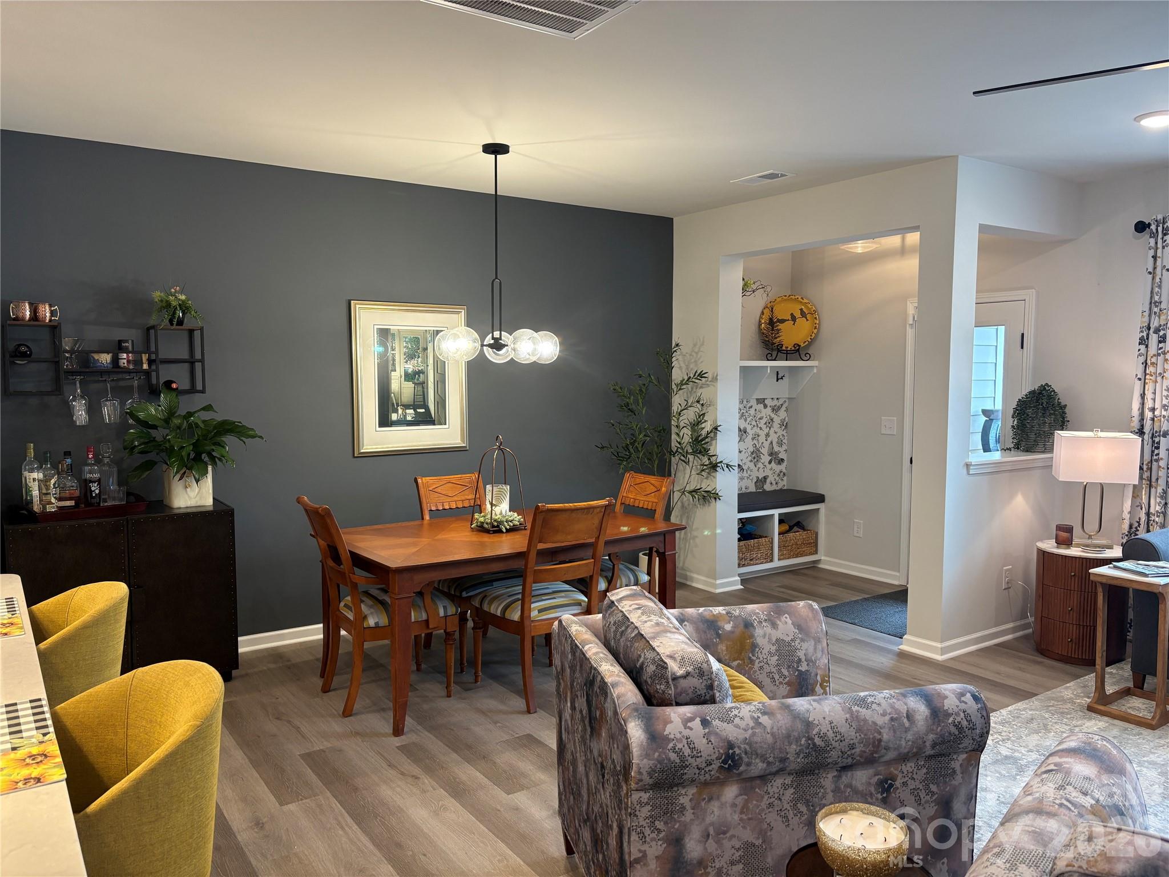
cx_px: 584
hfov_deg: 67.3
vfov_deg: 53.1
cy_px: 438
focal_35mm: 26
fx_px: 878
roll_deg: +0.8
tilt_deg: -4.6
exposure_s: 1/60
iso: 125
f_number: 1.6
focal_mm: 5.96
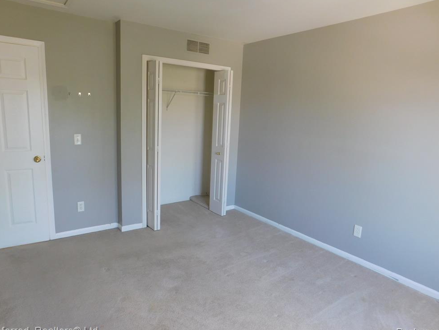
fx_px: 304
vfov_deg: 56.8
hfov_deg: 71.6
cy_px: 167
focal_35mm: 24
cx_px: 213
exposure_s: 1/30
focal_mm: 4
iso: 140
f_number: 3
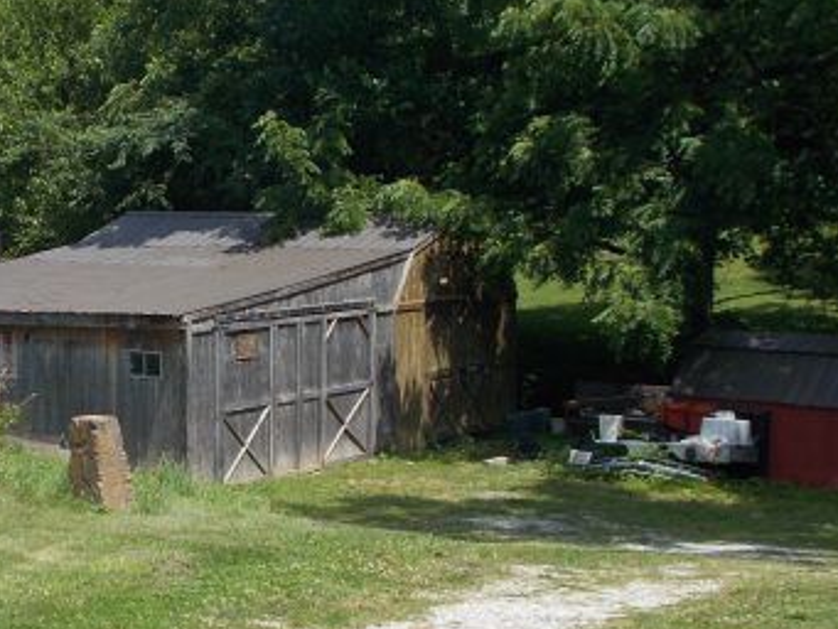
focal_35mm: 86
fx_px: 2083
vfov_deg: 17.2
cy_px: 290
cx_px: 124
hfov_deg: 22.3
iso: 80
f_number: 10.6
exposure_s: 1/100
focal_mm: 7.9
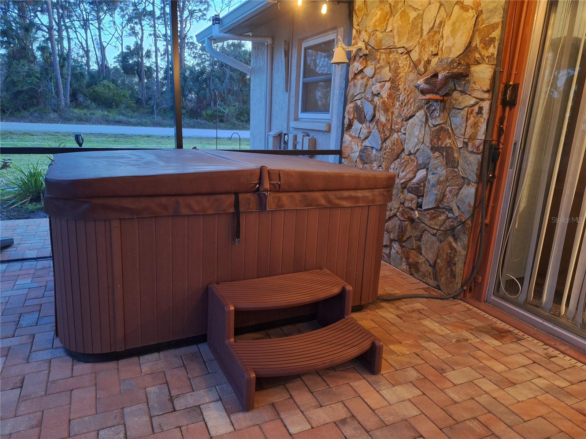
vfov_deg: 58.9
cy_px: 220
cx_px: 293
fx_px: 389
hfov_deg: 73.9
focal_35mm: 23
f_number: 1.8
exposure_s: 1/20
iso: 640
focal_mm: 5.54
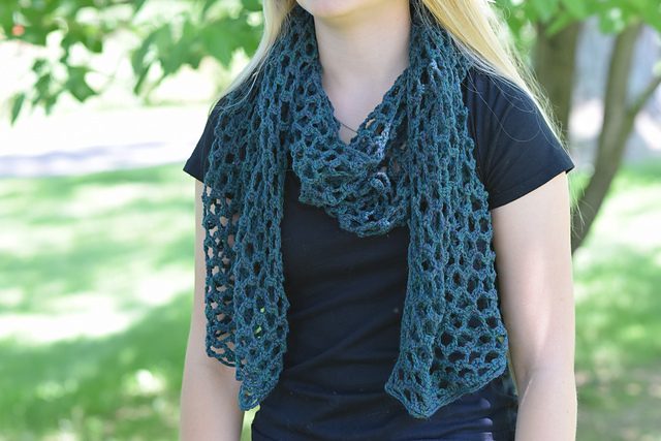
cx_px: 330
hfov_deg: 14.4
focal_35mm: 142
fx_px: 2617
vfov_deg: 9.6
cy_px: 220
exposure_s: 1/100
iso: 400
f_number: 5
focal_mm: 95
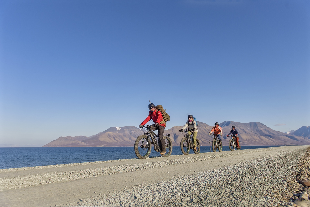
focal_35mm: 24
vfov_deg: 53.2
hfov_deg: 73.7
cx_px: 155
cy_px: 104
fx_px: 207
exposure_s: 1/2500
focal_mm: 24
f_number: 4
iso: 400
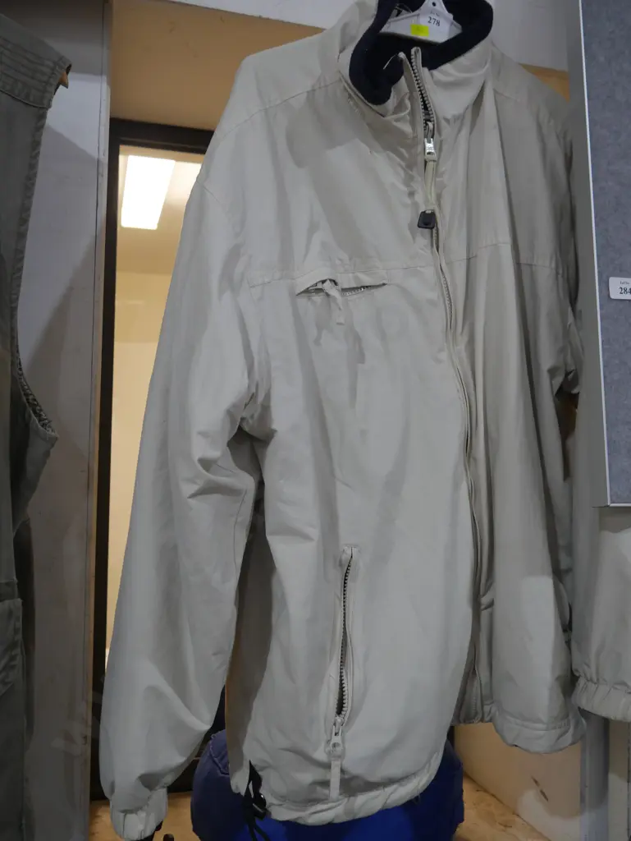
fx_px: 777
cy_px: 420
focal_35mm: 32
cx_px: 316
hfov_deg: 44.2
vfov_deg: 56.8
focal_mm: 16
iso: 640
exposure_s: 1/60
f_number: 3.6
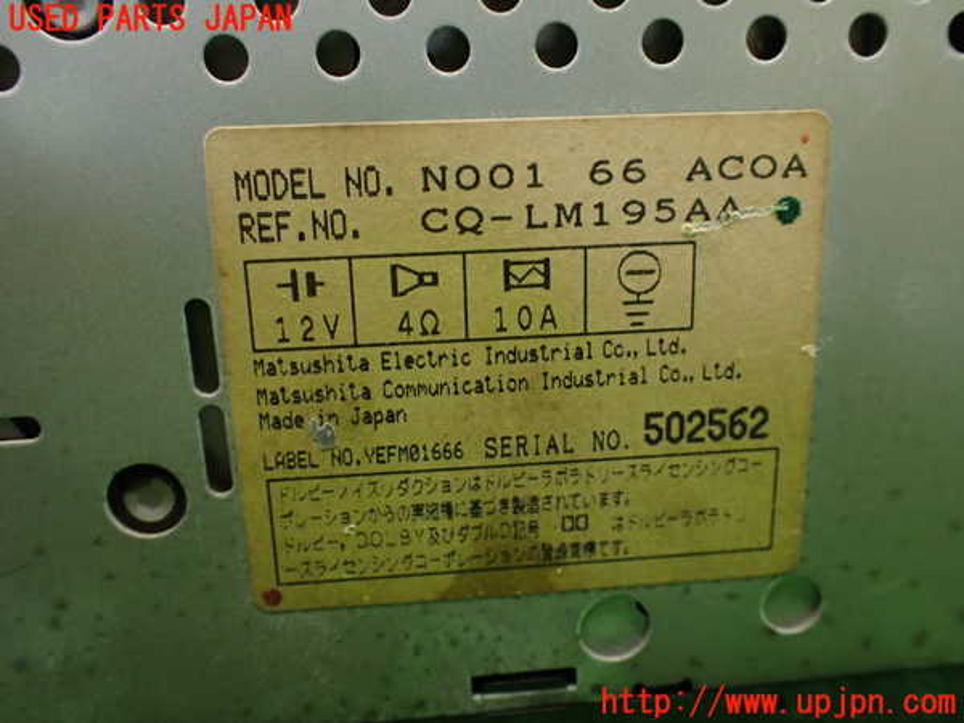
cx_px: 482
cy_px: 362
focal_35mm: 30
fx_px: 835
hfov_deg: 60.0
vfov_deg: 46.8
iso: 800
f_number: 2.3
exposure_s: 1/50
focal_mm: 5.4
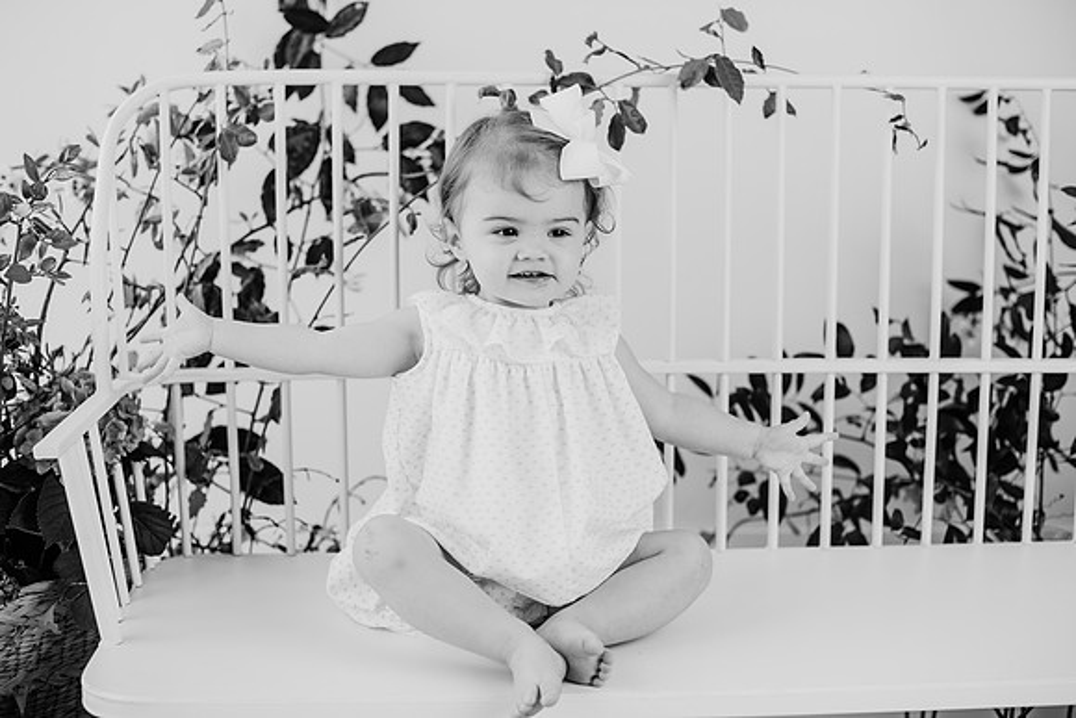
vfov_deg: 27.0
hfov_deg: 39.6
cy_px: 359
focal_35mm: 50
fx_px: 1495
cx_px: 538
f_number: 2.8
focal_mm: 50
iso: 125
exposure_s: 1/160
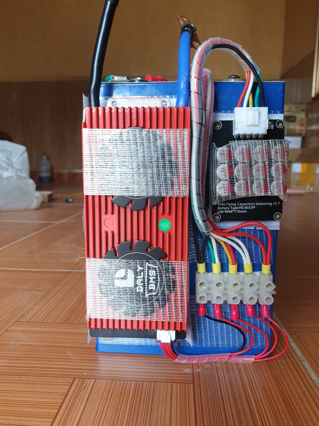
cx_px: 160
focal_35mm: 26
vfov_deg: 67.3
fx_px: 319
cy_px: 213
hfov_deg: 53.1
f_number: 2.4
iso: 64
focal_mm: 4.3
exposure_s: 1/50
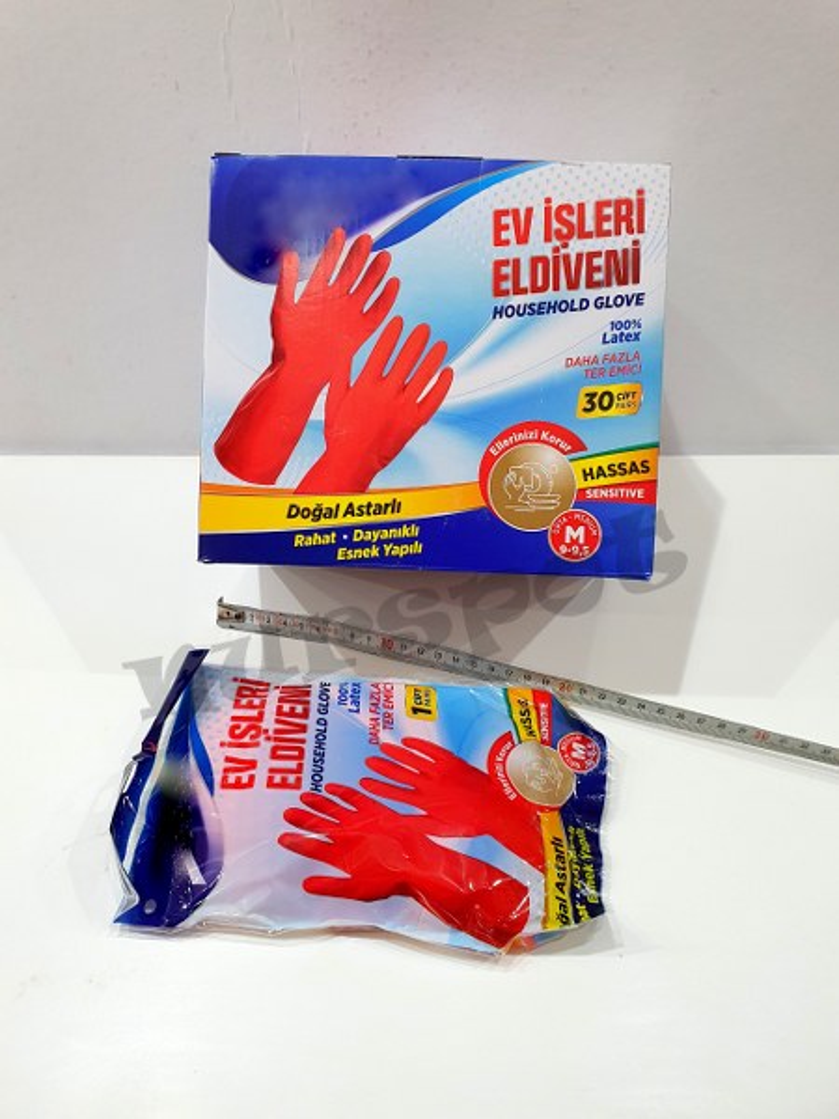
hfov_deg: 53.1
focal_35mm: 26
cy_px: 560
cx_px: 420
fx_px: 840
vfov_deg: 67.3
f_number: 2.4
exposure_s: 1/50
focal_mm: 4.32
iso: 200
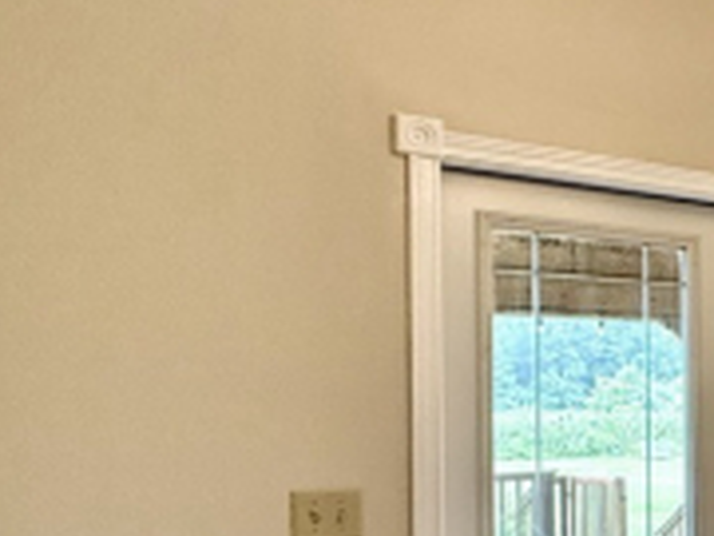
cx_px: 1204
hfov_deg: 23.8
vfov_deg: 27.6
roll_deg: +1.2
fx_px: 1073
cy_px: 405
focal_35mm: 52
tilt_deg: -0.1
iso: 250
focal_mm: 2.22
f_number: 2.2
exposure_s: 1/120
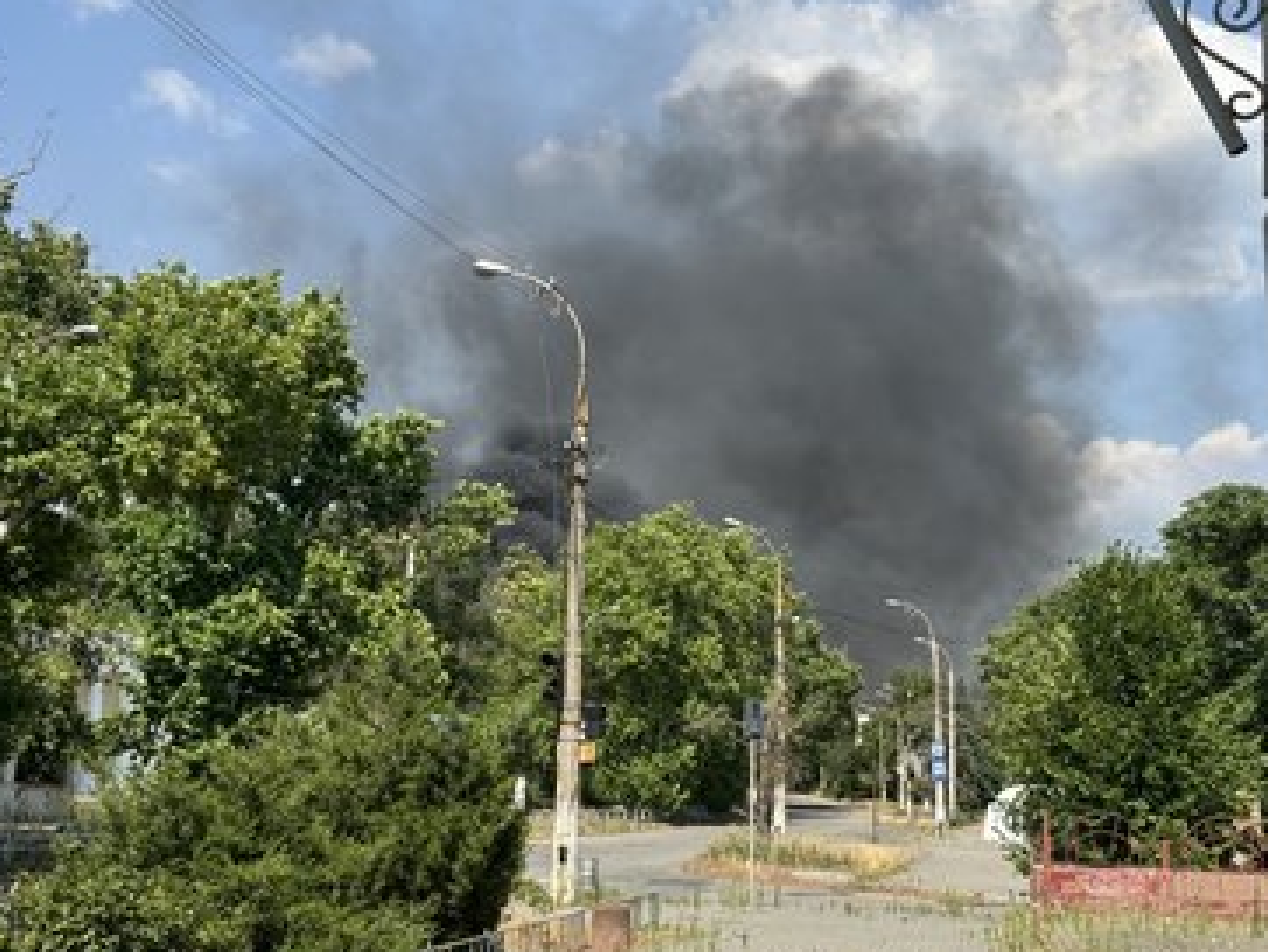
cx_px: 623
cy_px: 462
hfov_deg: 36.1
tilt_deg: +9.9
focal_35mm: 53
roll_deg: -0.9
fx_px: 1943
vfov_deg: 27.6
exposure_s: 1/3425
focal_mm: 6.86
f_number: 1.78
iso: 64
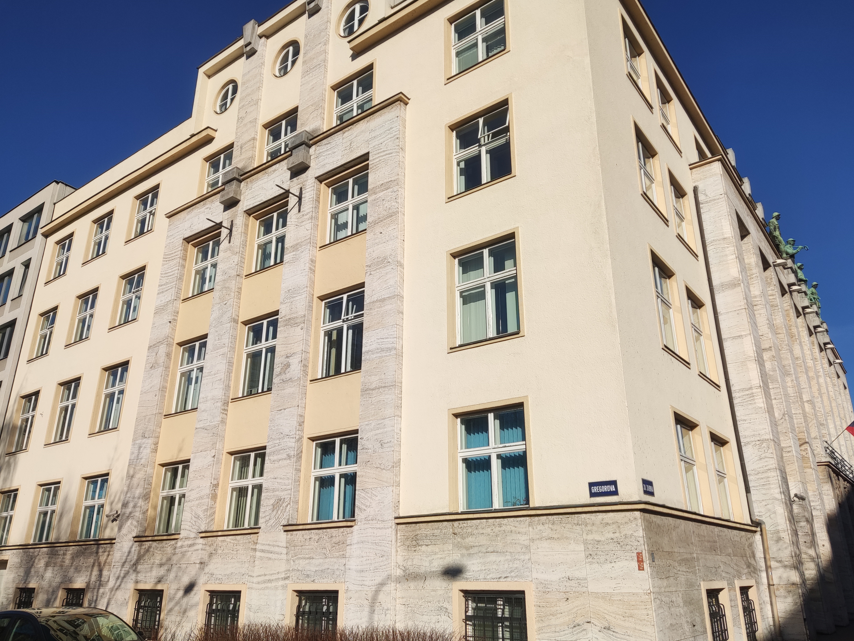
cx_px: 436
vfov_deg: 53.1
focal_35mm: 26
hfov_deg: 67.3
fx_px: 641
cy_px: 311
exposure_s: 1/2292
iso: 50
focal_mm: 4.71
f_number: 1.79
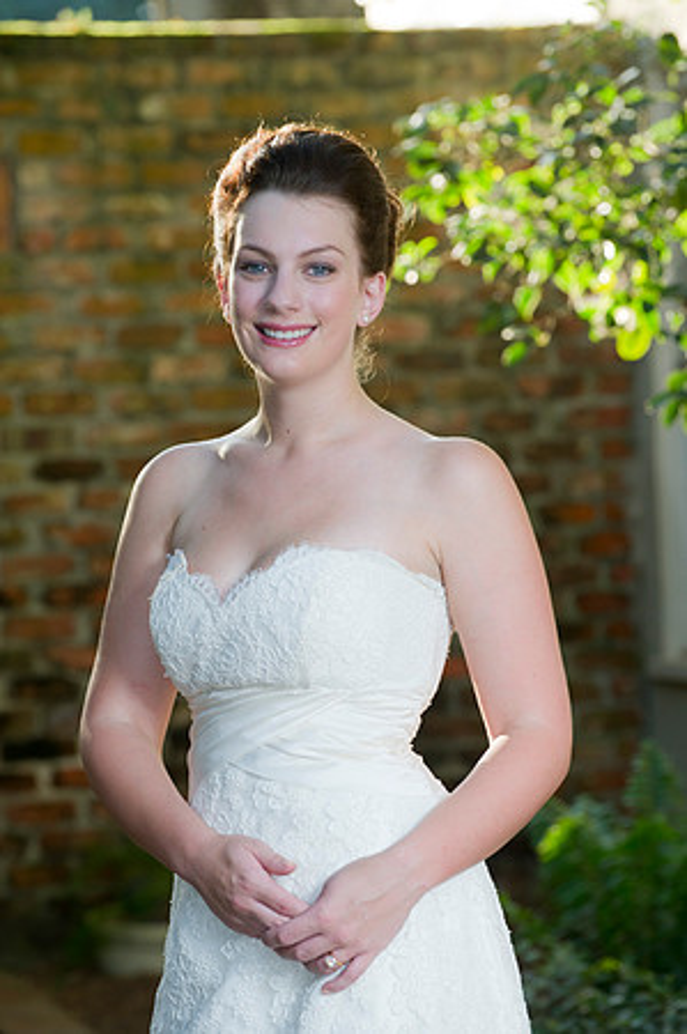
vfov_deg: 13.3
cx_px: 344
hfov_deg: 8.8
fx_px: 4447
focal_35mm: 155
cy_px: 517
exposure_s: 1/60
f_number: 5
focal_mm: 155
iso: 400
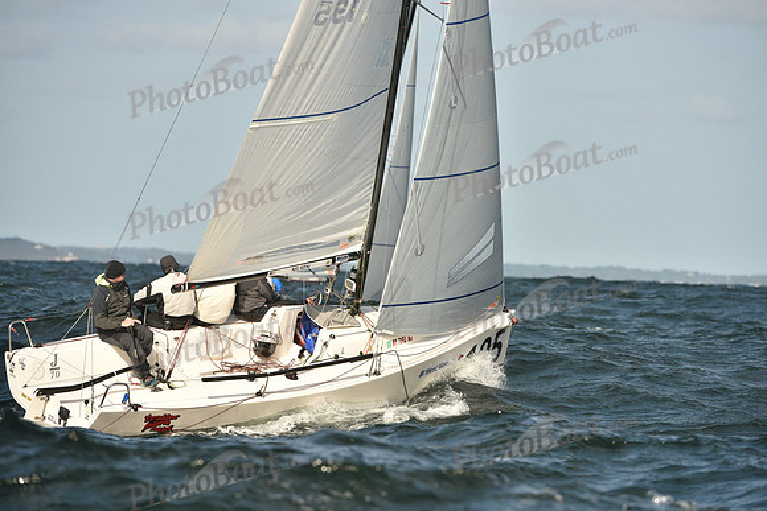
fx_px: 6393
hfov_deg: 6.9
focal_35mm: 300
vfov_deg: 4.6
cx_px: 384
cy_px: 256
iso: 320
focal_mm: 300
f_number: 7.1
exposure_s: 1/1600
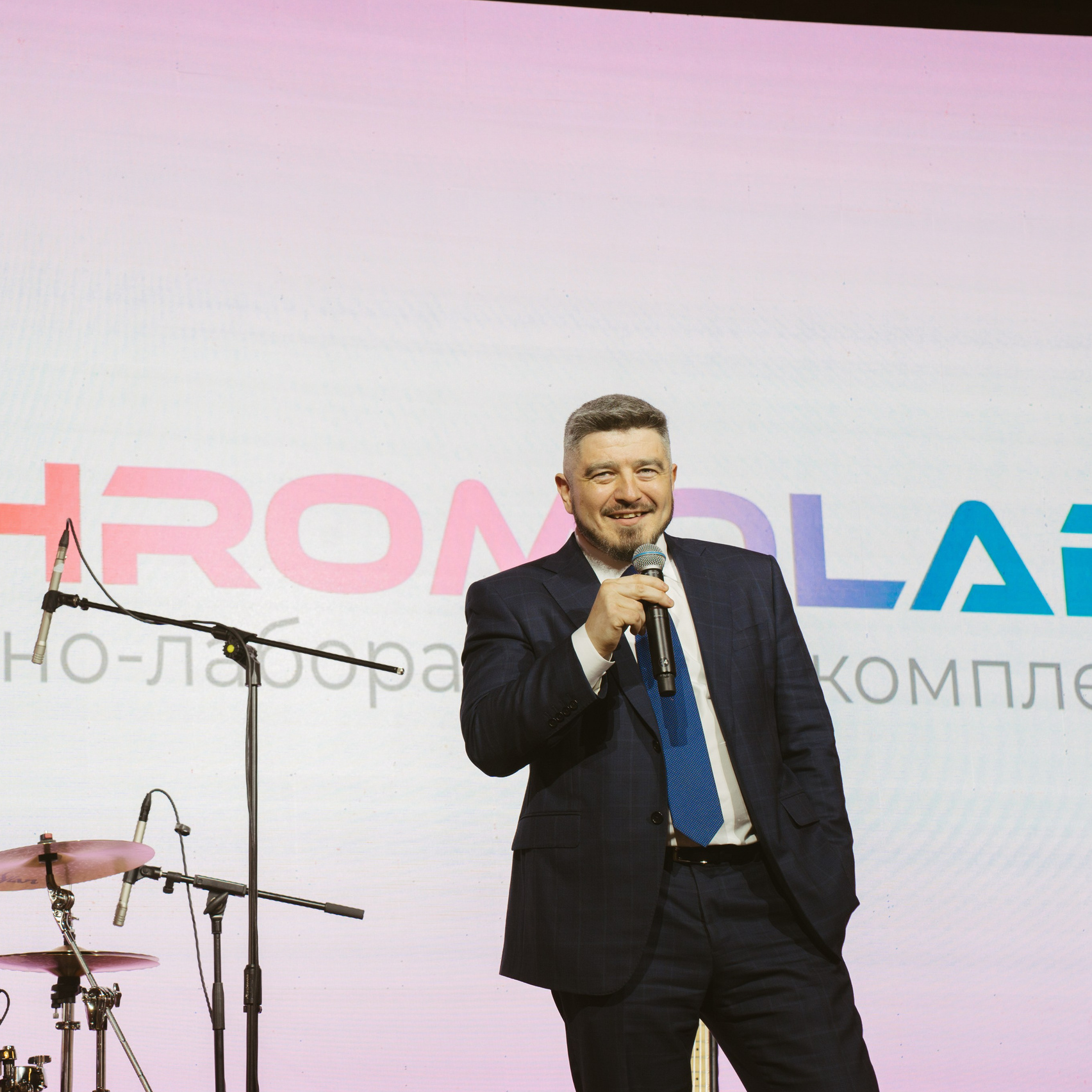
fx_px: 3426
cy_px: 546
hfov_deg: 18.0
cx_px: 335
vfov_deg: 18.1
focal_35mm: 96
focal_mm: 73
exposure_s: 1/160
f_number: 6.3
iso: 320
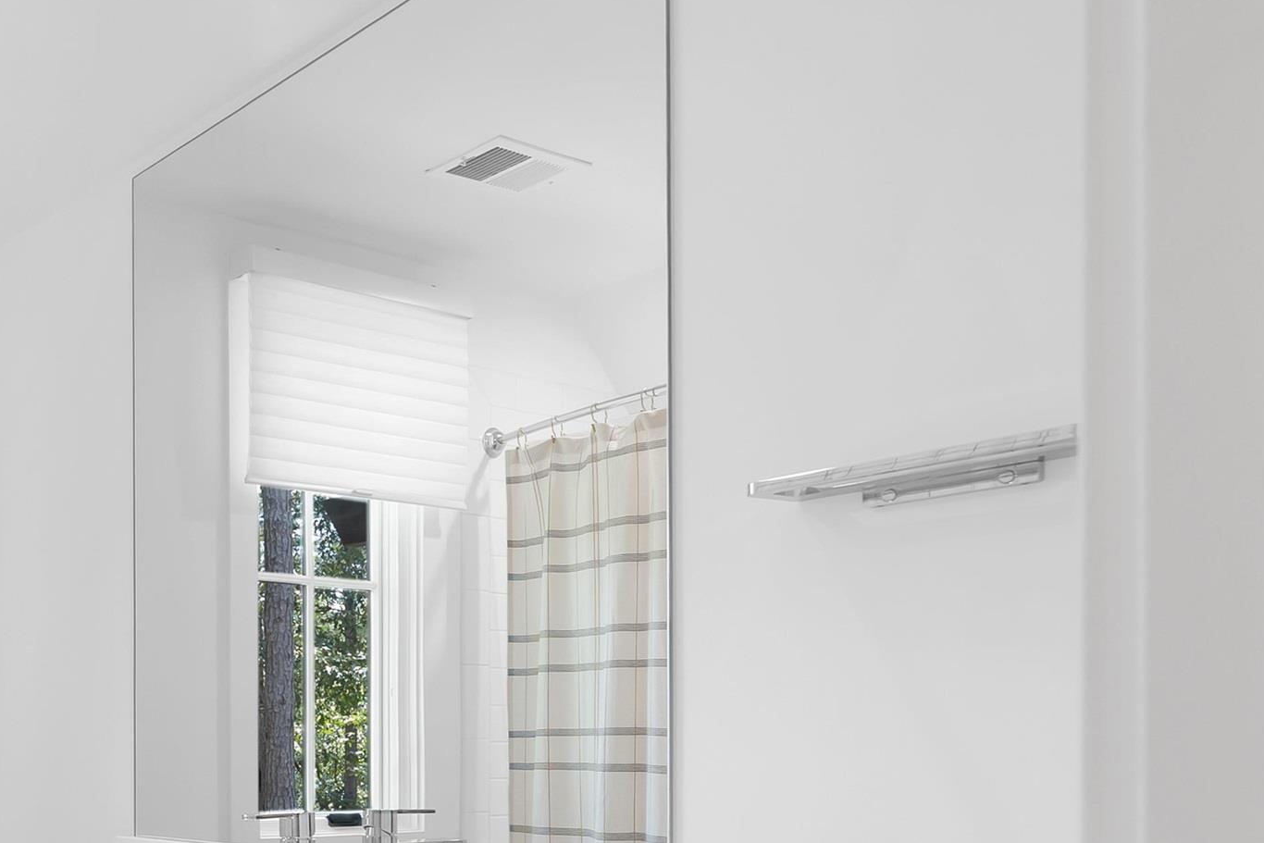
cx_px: -48
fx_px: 1264
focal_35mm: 36
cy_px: 750
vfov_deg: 34.9
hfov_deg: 43.9
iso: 100
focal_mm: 16
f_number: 8
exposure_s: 1/6
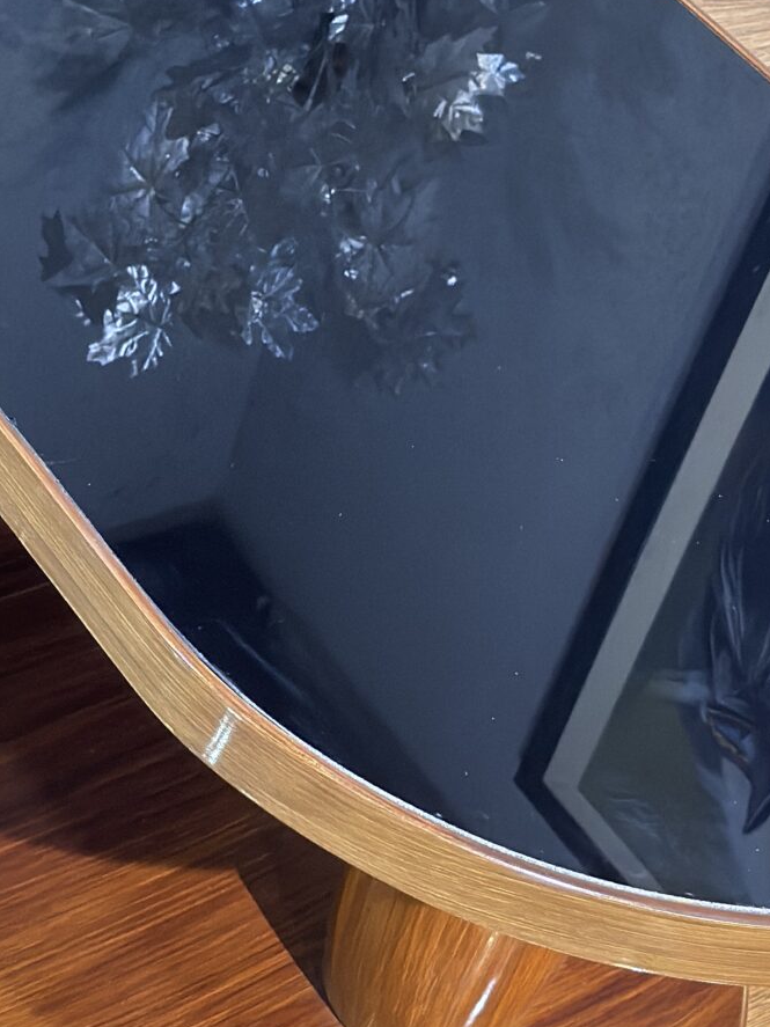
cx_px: 220
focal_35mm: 101
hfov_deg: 14.6
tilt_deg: -40.0
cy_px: 355
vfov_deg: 19.4
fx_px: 2996
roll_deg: -15.5
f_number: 1.78
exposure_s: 1/33
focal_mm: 6.76
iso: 800
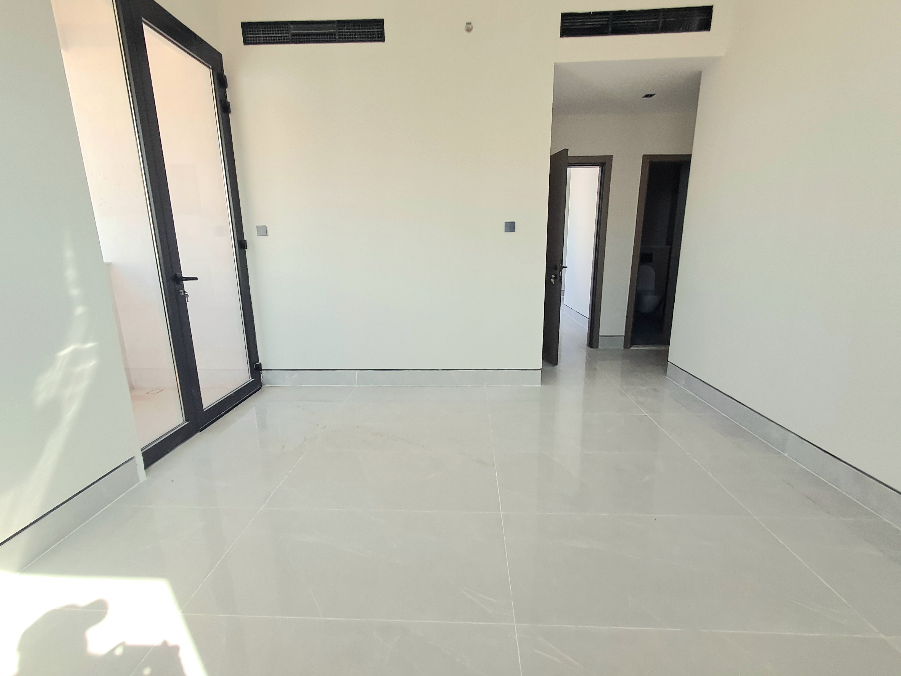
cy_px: 338
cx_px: 450
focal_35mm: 16
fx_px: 416
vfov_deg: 78.1
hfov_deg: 94.5
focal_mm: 1.64
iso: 50
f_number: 2.2
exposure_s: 1/40
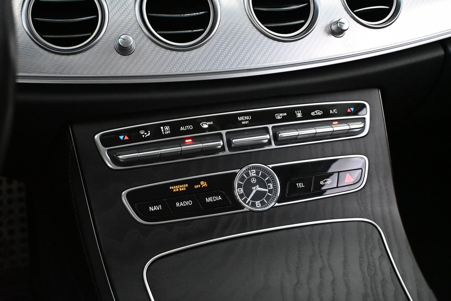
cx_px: 226
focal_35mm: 46
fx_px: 573
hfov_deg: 43.0
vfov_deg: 29.4
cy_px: 150
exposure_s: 1/60
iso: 9000
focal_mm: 30.5
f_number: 4.8
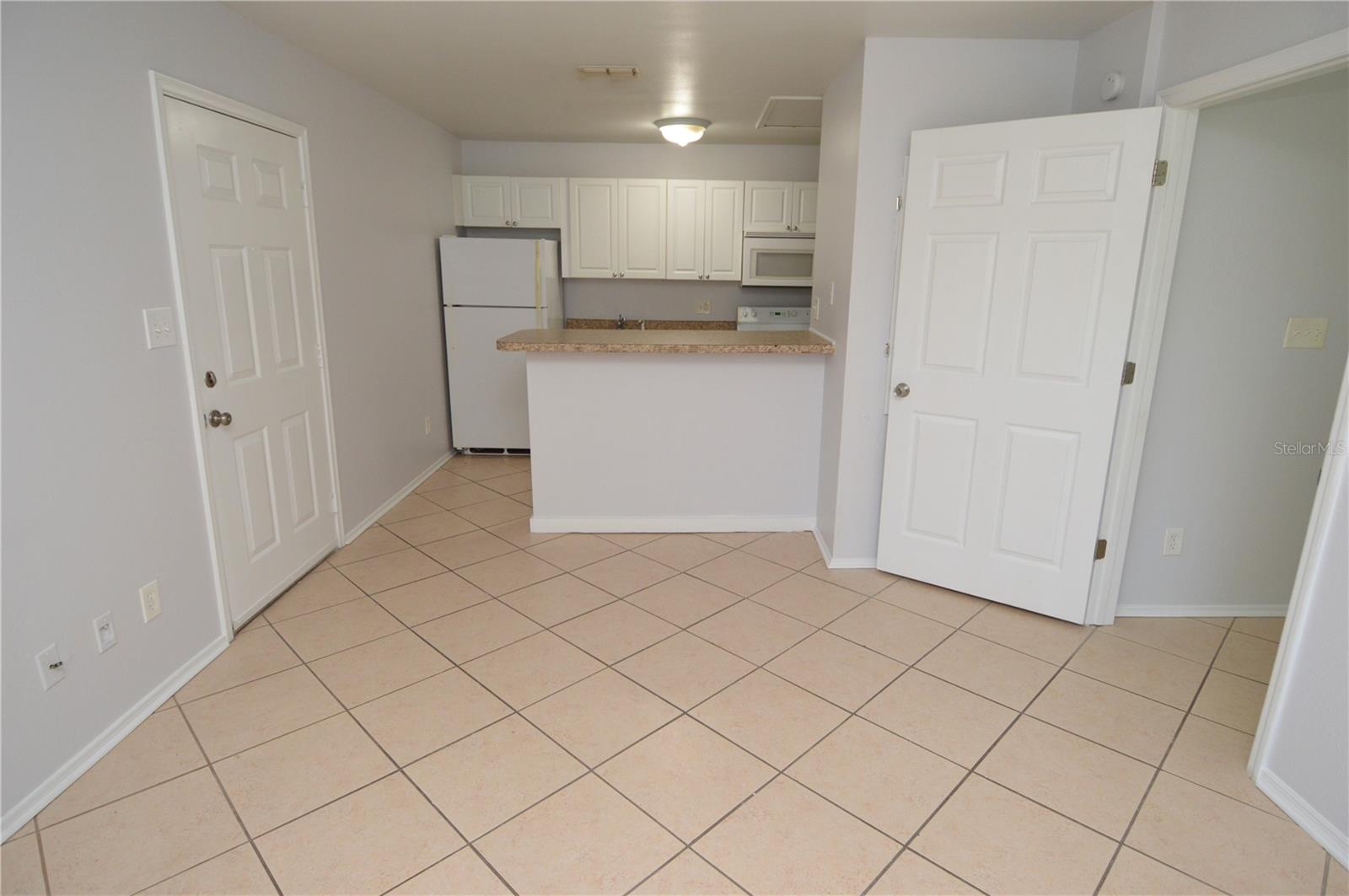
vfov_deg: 67.3
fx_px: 674
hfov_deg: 90.1
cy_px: 448
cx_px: 674
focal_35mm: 18
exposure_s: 1/60
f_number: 4
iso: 560
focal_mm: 12
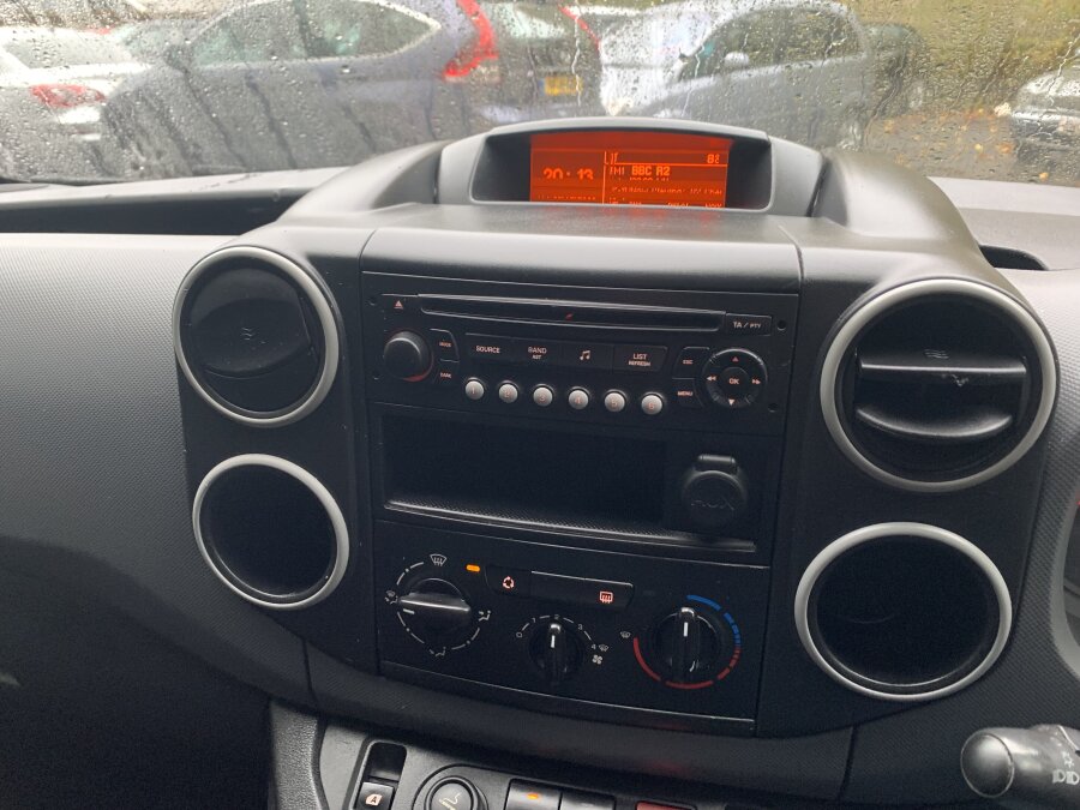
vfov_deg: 53.1
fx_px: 811
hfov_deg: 67.3
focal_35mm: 26
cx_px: 540
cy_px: 405
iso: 200
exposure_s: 1/60
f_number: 1.8
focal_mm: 4.25
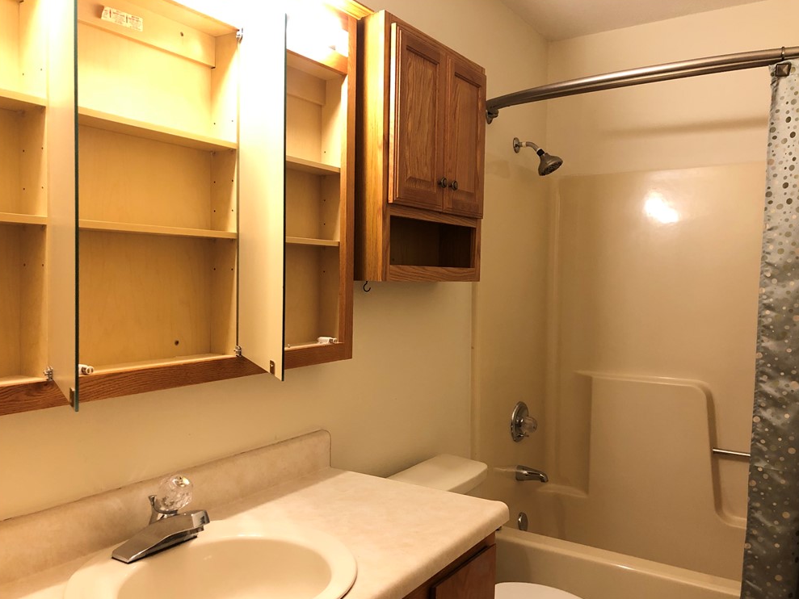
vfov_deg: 48.2
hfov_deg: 61.7
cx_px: 403
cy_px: 304
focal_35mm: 29
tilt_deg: -1.0
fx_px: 669
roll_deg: -0.4
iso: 80
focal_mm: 4
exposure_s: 1/15
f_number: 1.8
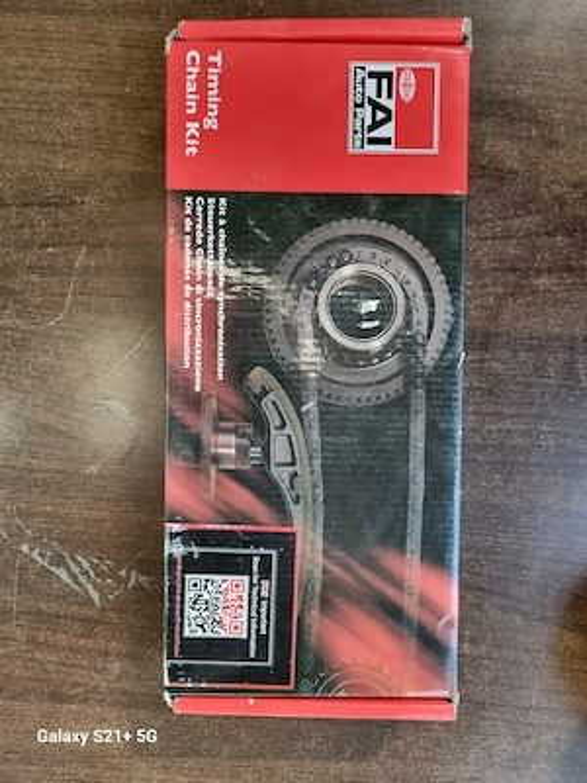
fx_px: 588
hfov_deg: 53.1
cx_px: 294
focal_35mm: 26
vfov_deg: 67.3
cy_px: 392
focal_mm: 5.4
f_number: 1.8
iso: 160
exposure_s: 1/100
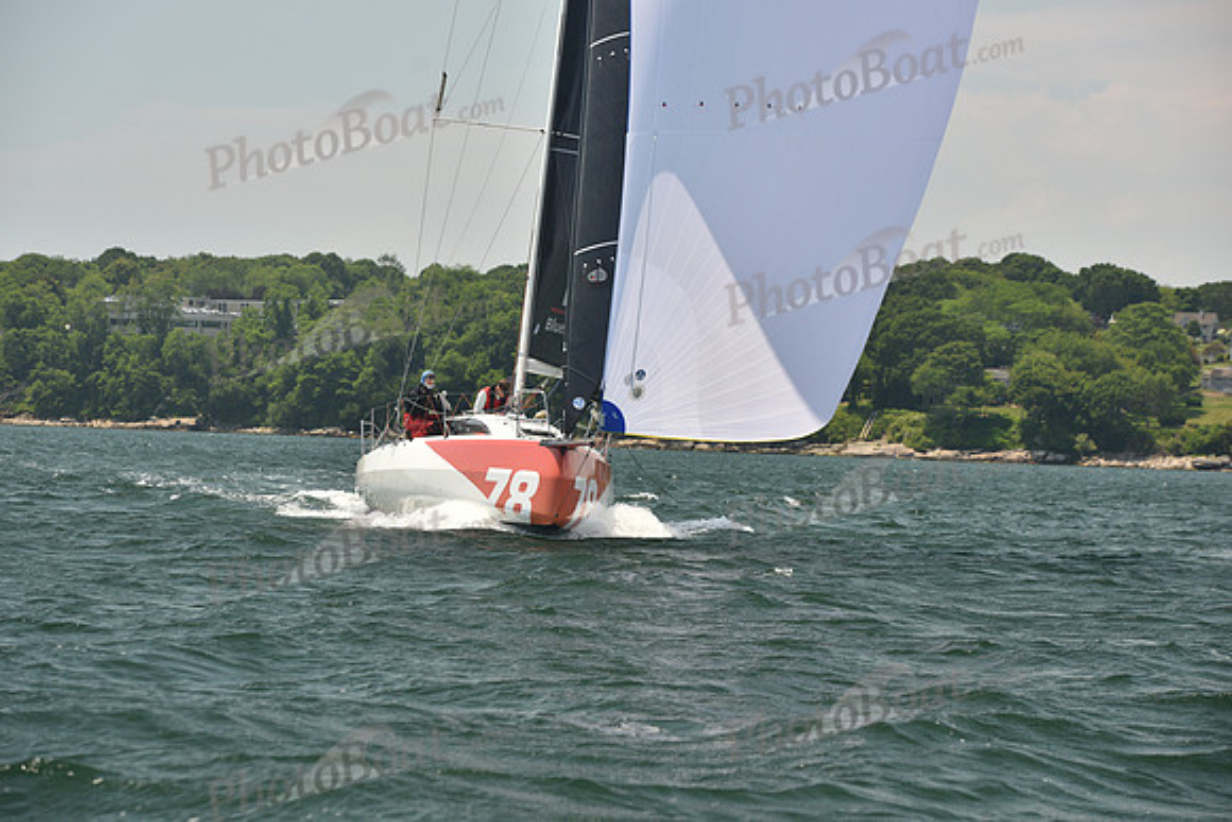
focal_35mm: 110
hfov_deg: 18.6
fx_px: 3765
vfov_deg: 12.5
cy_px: 411
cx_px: 616
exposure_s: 1/640
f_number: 5.6
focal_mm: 110
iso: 250
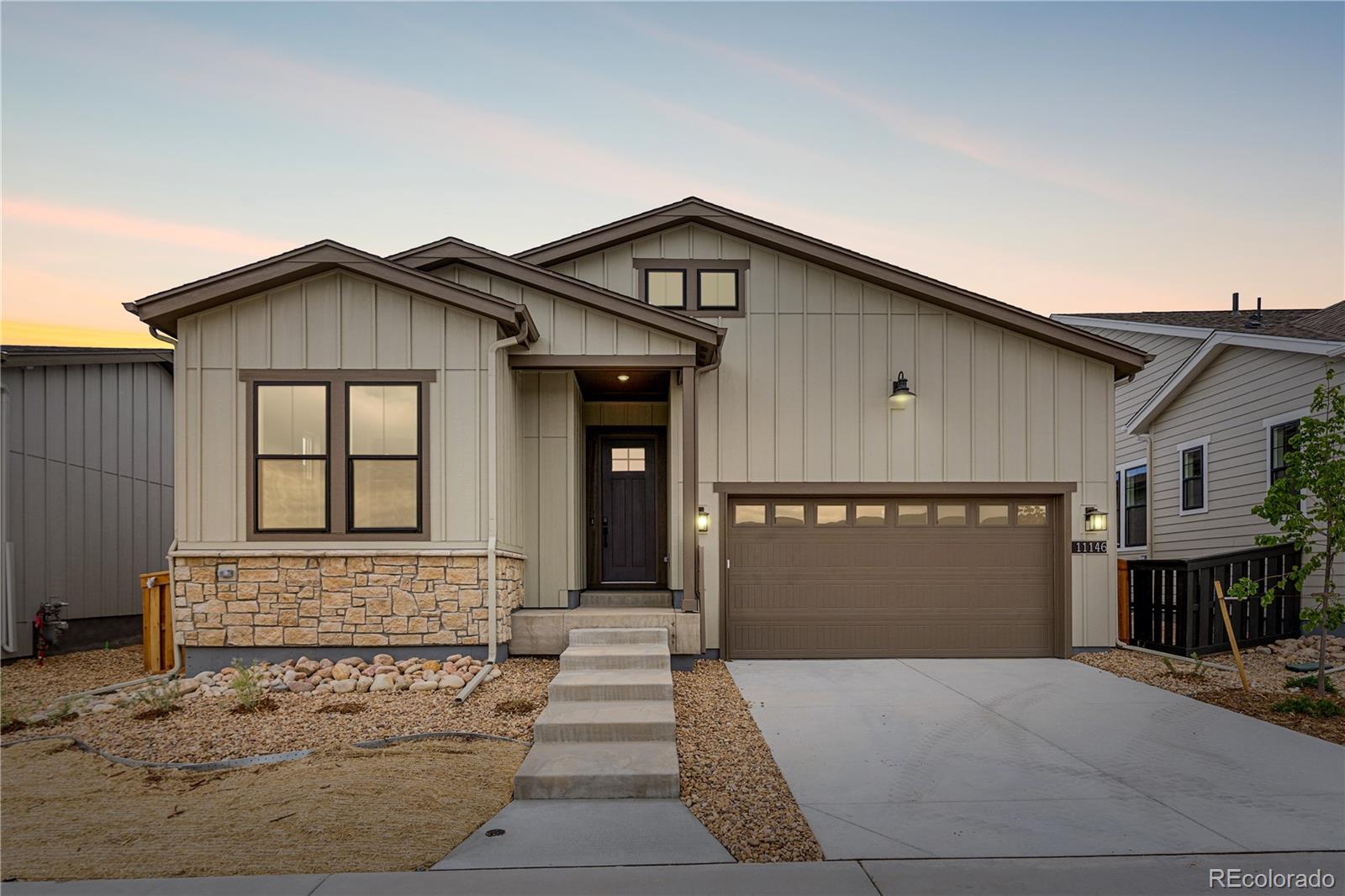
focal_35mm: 18
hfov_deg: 88.4
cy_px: 448
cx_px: 672
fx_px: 691
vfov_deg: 65.9
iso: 100
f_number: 4
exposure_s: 1/640
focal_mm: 18.5
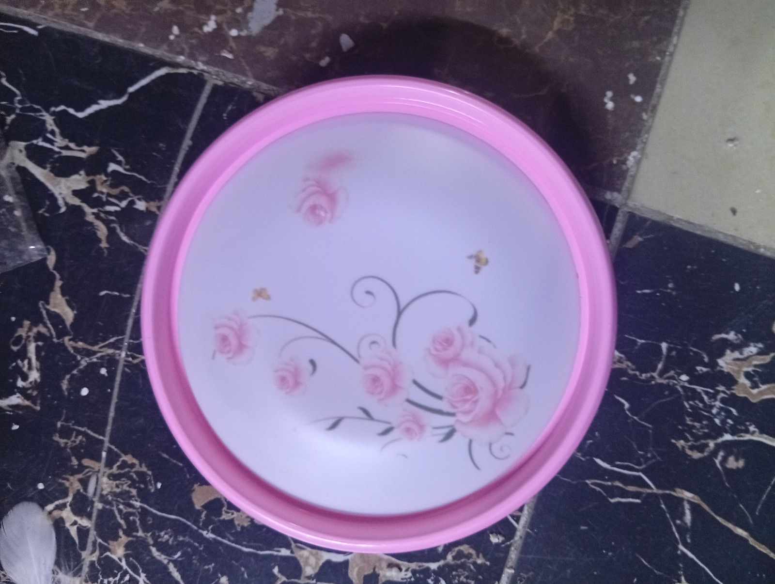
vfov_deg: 51.5
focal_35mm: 27
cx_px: 388
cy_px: 292
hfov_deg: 65.2
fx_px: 605
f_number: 1.8
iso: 689
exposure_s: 1/33.3
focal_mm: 3.84
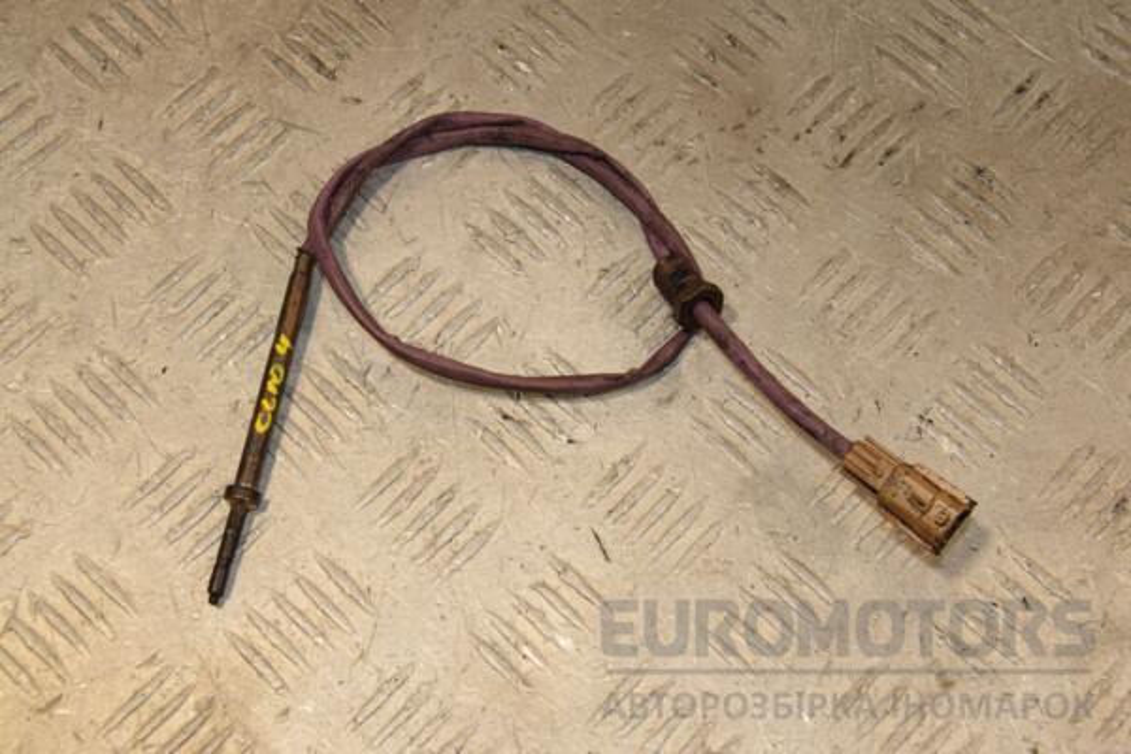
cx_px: 566
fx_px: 1791
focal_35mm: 57
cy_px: 377
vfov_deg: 23.8
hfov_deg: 35.1
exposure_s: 1/200
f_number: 9
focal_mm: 38
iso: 800
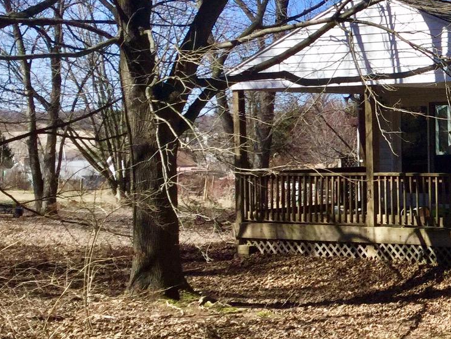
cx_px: 614
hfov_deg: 20.4
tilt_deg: -1.7
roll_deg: +1.2
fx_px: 1121
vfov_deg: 17.2
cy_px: 142
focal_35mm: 86
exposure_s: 1/1131
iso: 25
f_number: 2.4
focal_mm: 3.3
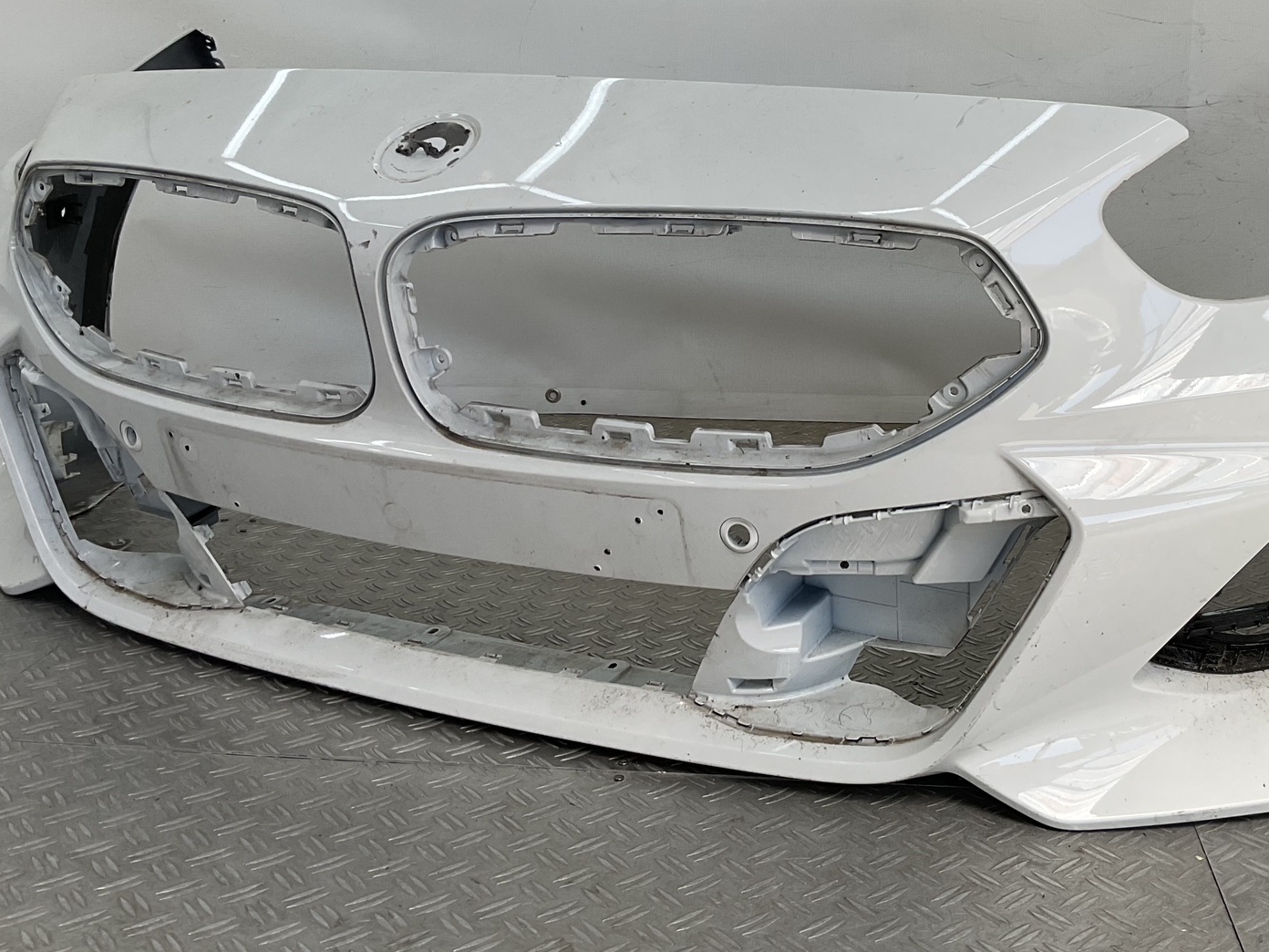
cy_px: 326
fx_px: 1540
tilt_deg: -10.4
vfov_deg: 34.1
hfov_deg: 44.4
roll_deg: -2.1
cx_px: 798
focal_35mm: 42
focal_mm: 3
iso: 16
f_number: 1.8
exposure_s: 1/391
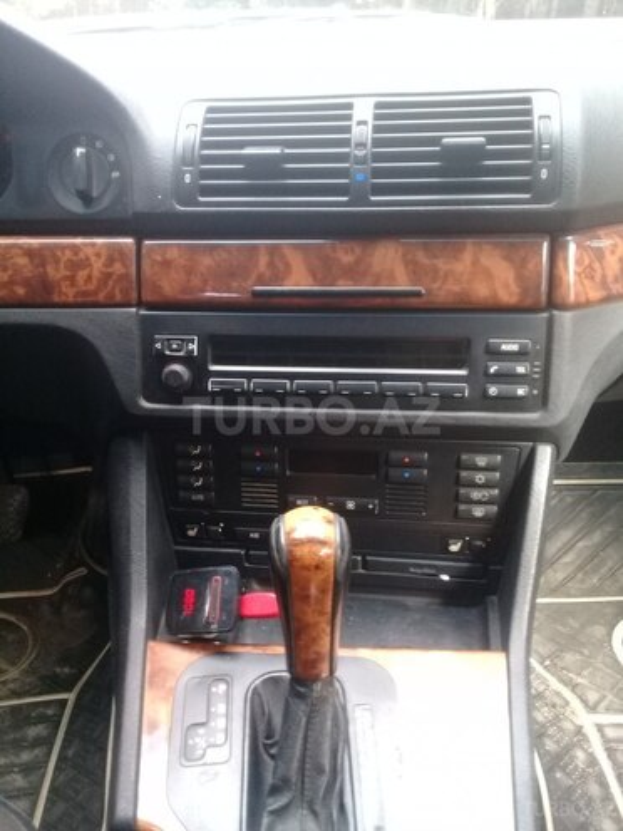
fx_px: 744
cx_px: 312
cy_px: 416
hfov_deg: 45.4
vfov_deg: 58.4
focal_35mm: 31
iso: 100
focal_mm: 3.3
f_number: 2.2
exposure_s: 1/33
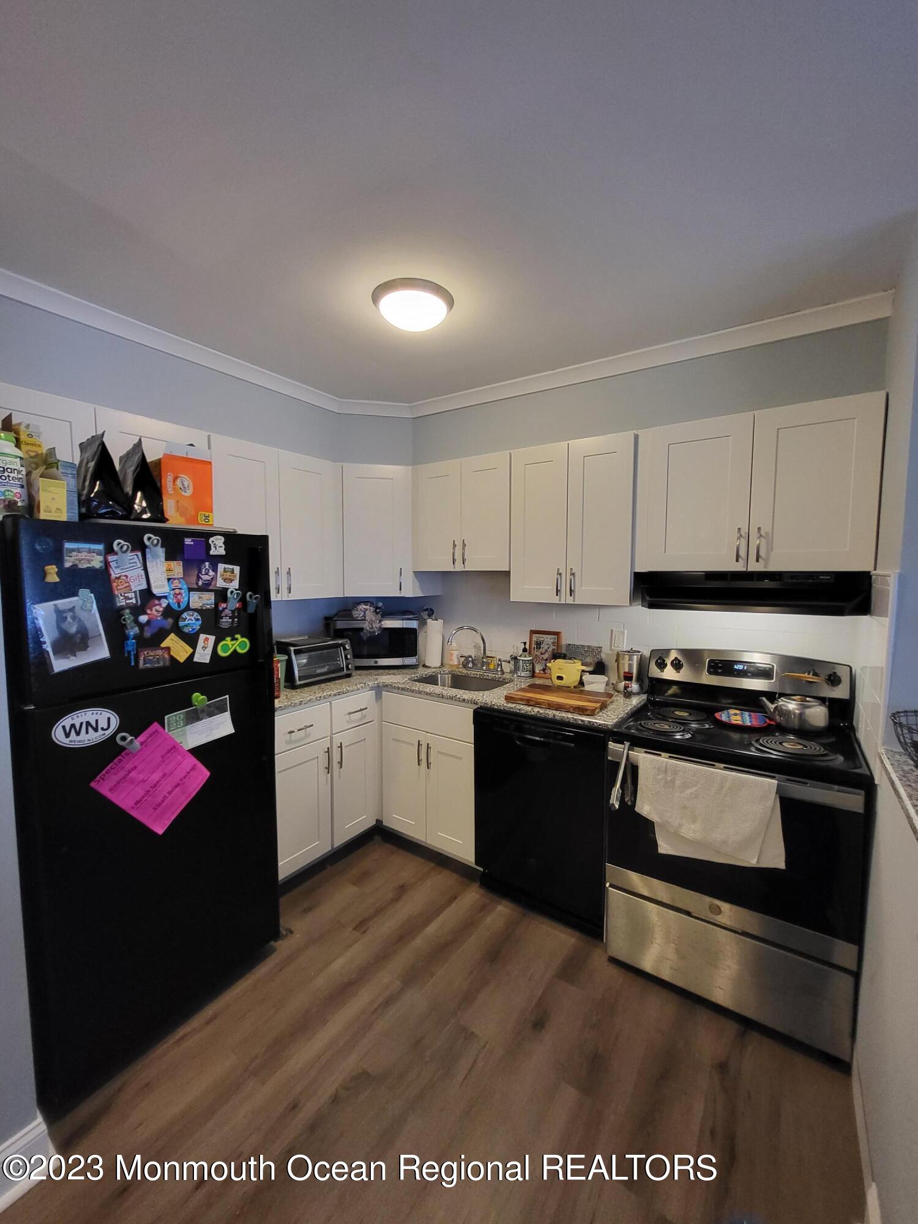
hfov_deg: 89.9
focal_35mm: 13
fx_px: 460
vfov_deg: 106.2
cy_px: 612
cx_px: 459
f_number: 2.2
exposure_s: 1/60
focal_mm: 1.74
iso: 400
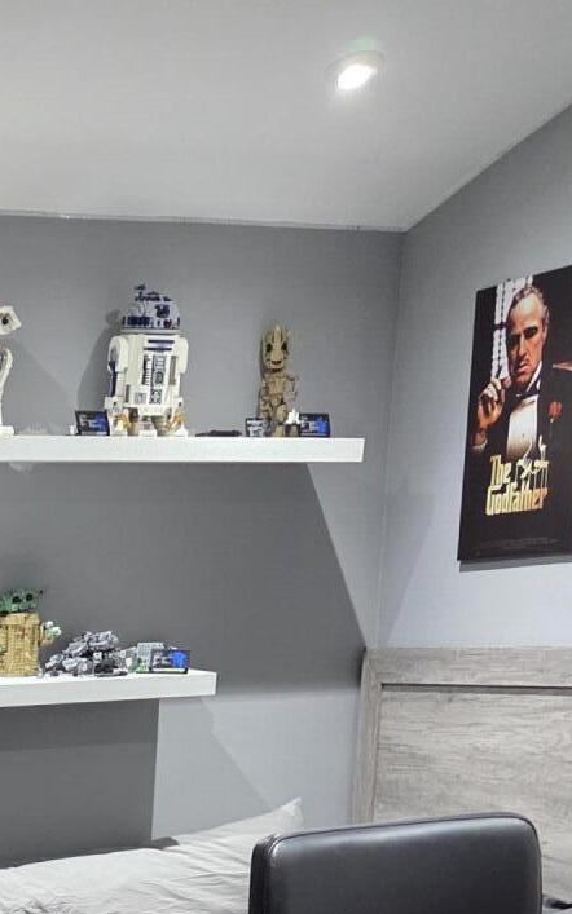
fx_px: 1721
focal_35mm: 69
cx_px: -144
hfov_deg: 17.8
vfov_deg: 25.5
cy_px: 1198
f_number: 1.8
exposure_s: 1/120
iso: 1250
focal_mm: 5.4
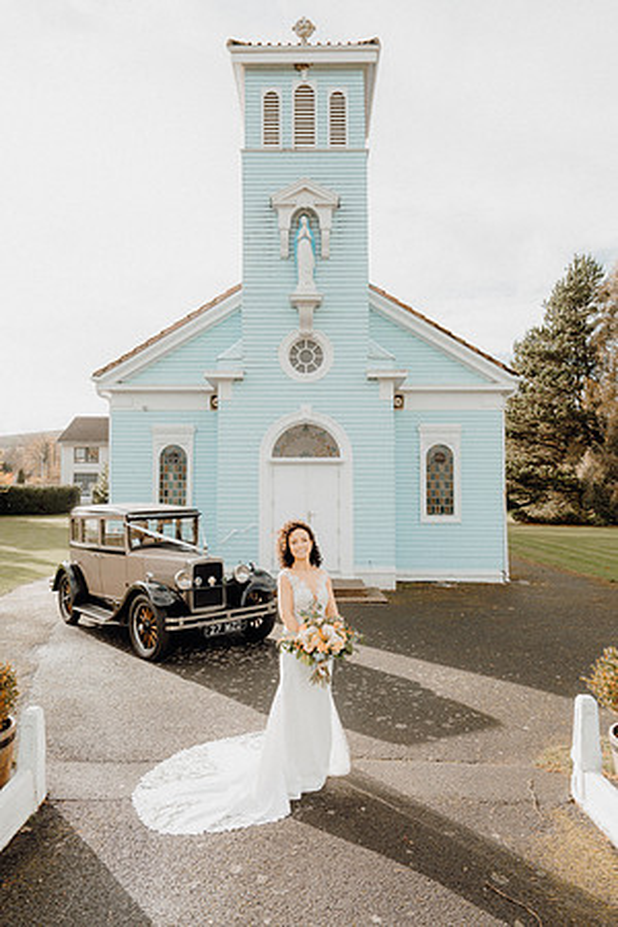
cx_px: 309
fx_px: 618
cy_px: 464
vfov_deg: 73.7
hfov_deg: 53.1
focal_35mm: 24
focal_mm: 24
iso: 125
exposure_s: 1/500
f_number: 3.5
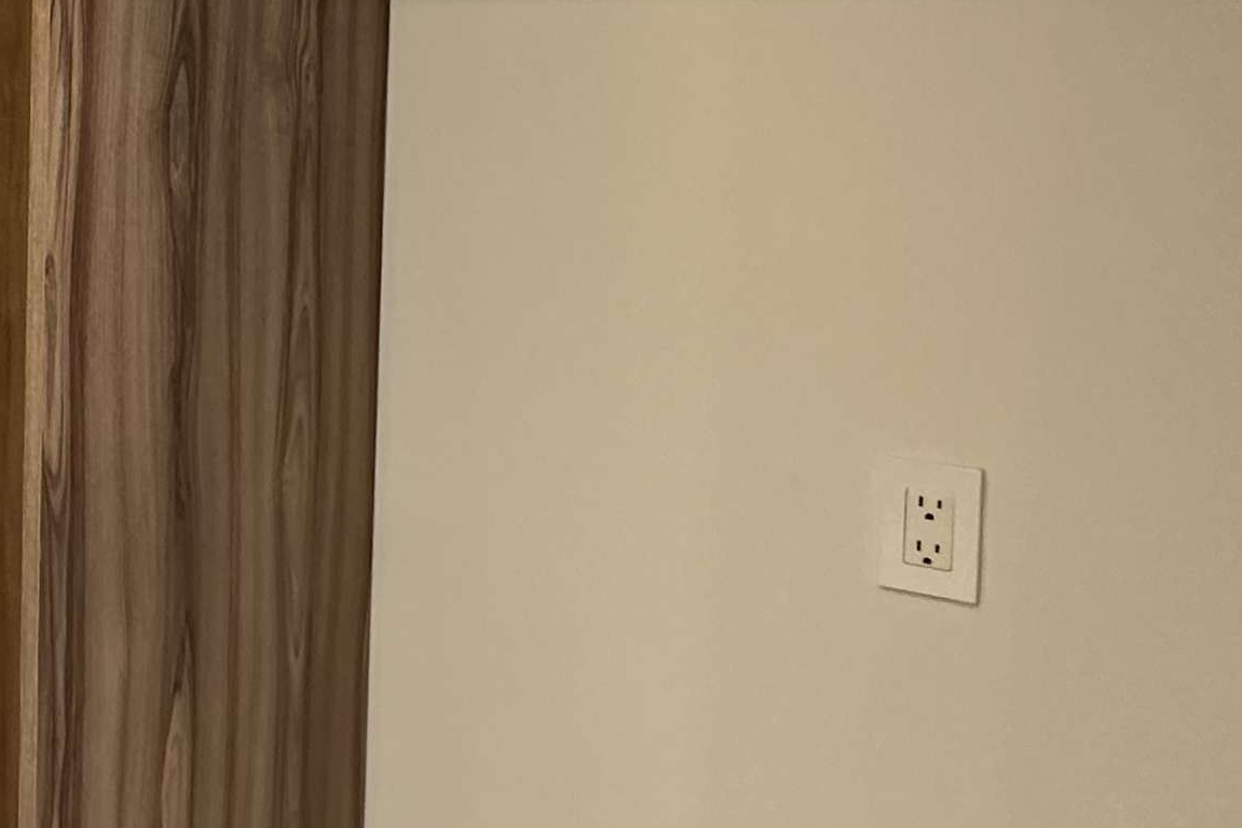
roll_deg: -0.5
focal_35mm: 51
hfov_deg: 28.9
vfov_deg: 25.9
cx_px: -496
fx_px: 1759
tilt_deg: -3.3
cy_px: 136
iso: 250
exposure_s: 1/60
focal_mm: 2.22
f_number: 2.2
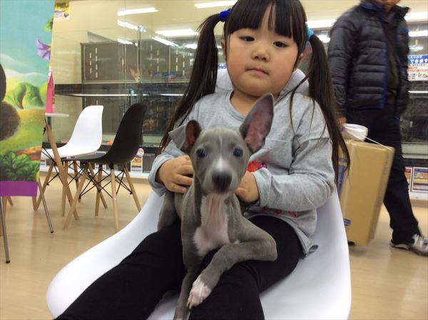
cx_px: 214
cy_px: 160
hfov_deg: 56.9
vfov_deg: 44.0
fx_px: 395
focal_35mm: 32
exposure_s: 1/24
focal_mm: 3.3
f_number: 2.4
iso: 50
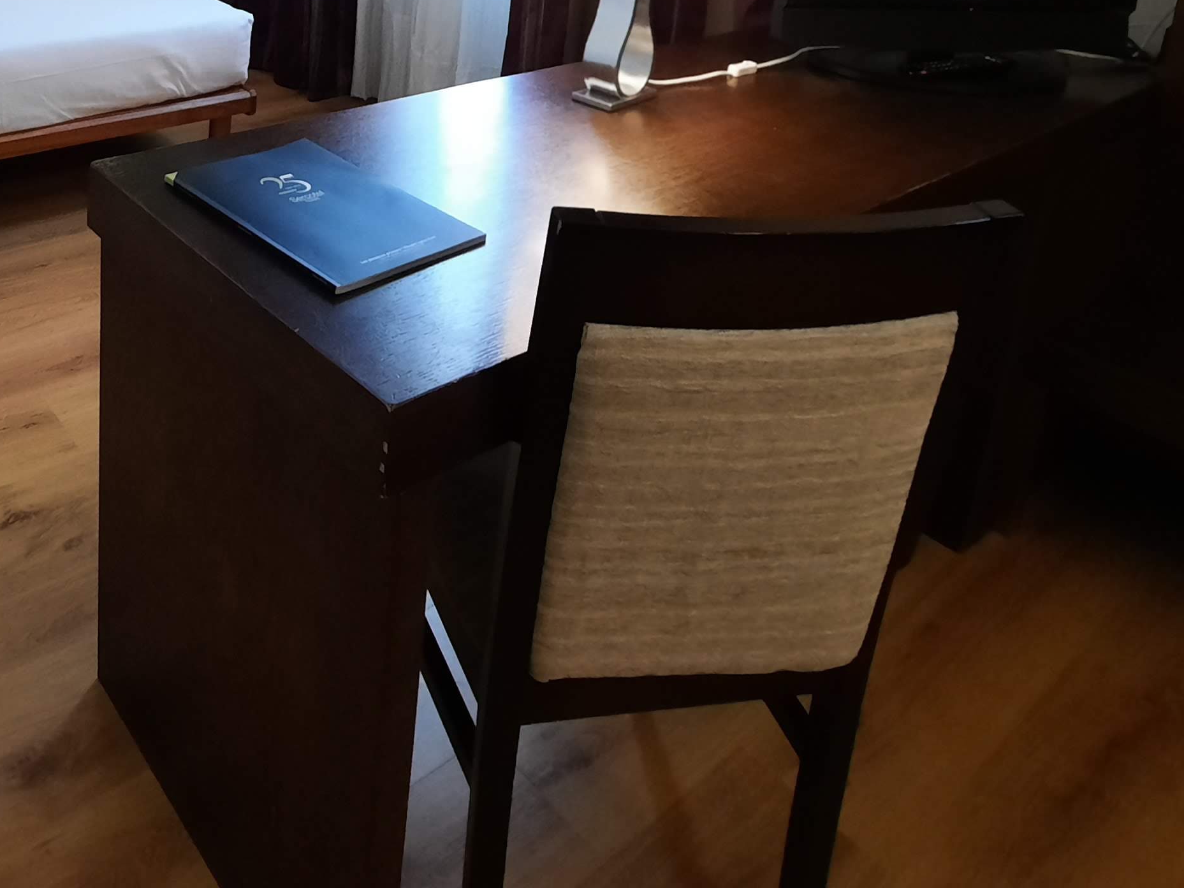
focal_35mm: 28
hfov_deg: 58.6
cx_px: 238
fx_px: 958
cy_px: -53
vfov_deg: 41.3
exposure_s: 1/25
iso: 250
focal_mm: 1.74
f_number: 2.2
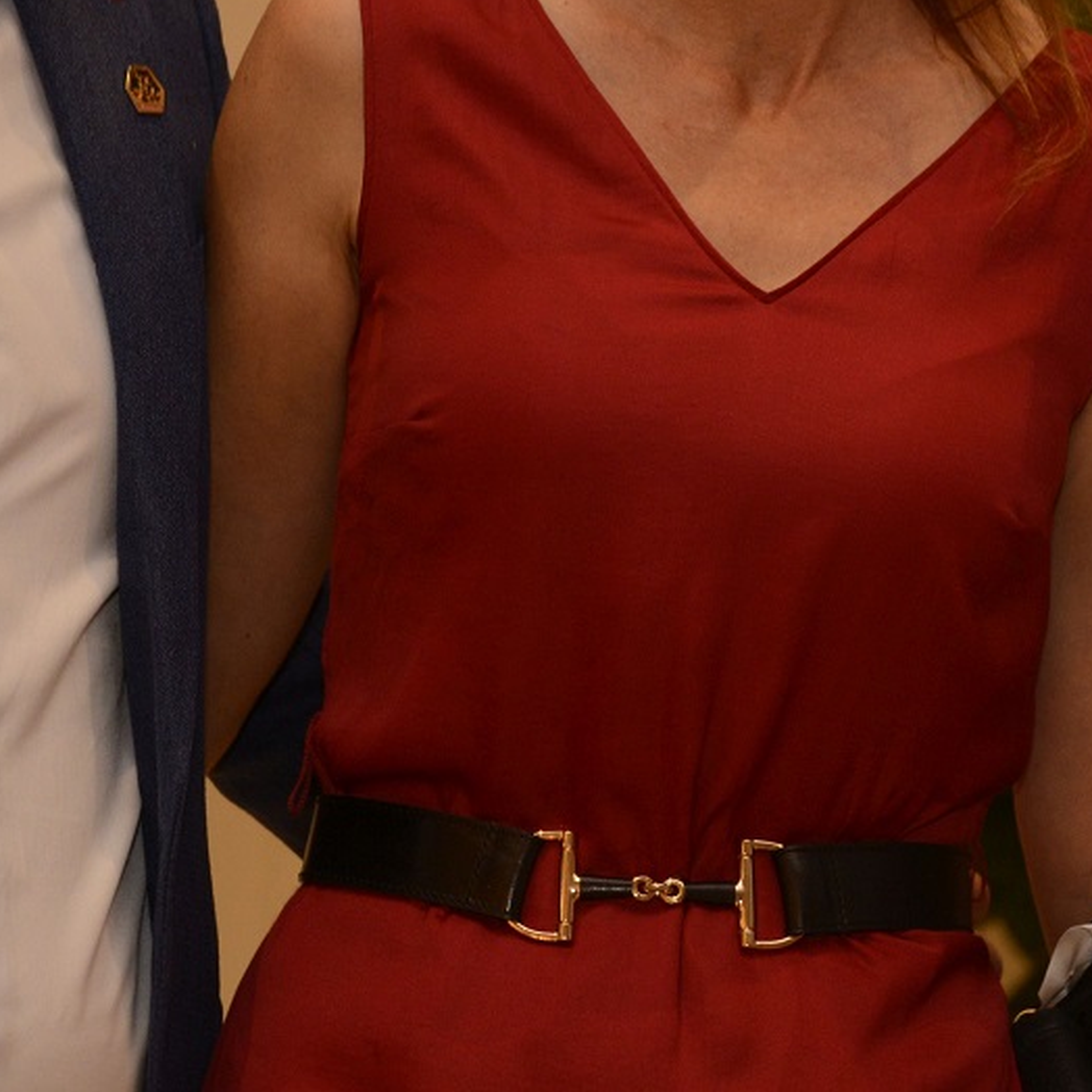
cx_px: 735
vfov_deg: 10.2
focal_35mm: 170
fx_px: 6067
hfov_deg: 10.3
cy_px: 116
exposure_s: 1/200
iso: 1000
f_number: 4
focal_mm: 58
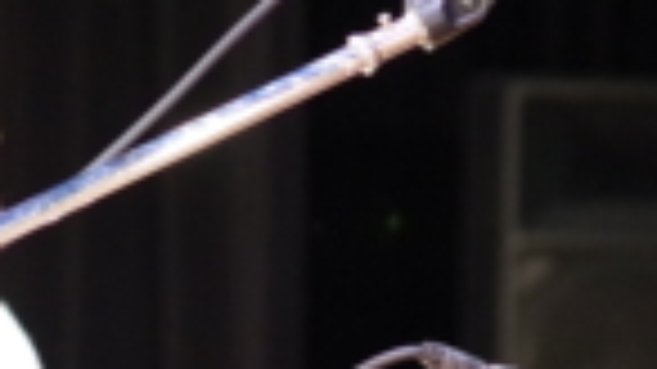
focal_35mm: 614
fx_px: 10693
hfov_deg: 3.5
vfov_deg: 2.0
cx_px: 14
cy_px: 232
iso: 3200
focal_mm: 115
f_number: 4.5
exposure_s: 1/125
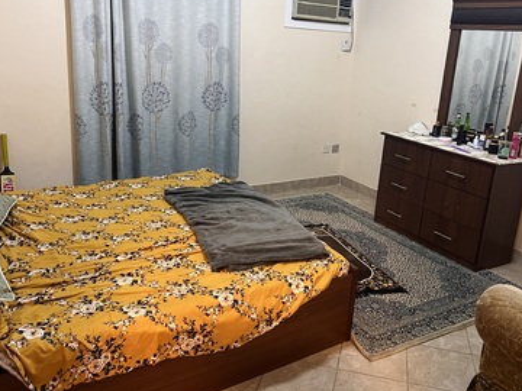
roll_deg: -4.2
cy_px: 170
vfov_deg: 42.9
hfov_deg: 55.3
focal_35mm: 33
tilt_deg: -16.3
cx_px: 283
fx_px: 498
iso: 320
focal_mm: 5.7
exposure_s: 1/60
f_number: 1.5
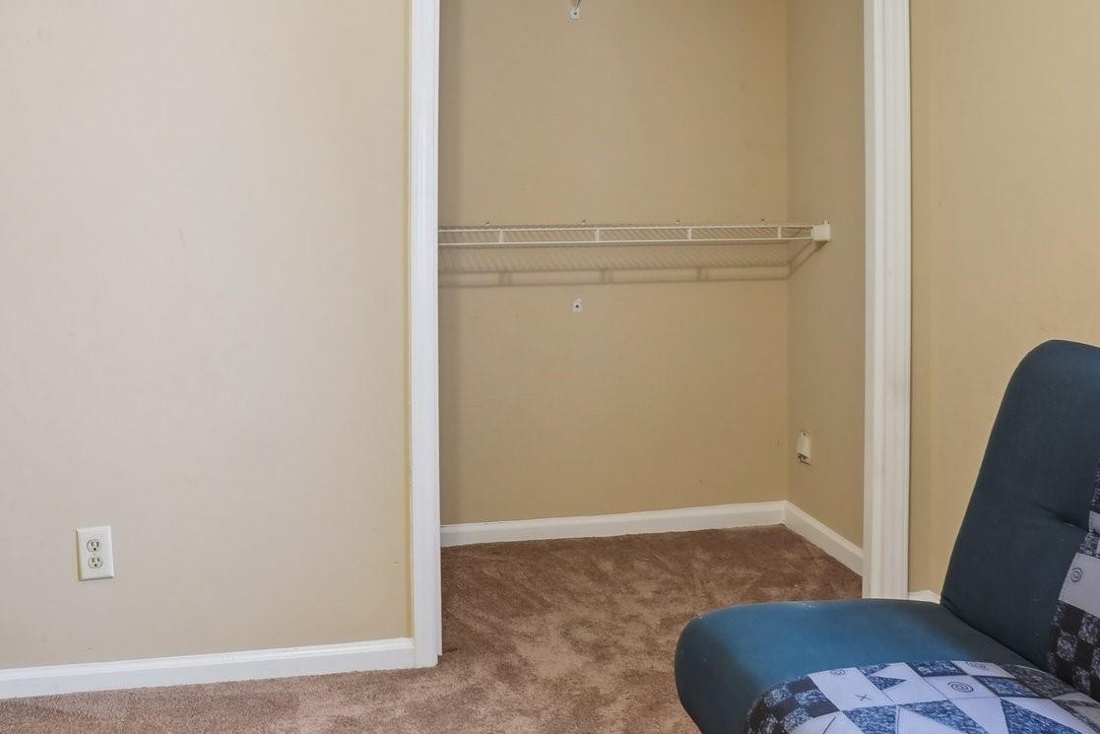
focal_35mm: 33
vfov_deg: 39.2
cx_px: 488
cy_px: 213
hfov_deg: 57.1
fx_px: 1008
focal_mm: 18
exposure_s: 1/8
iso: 400
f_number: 8
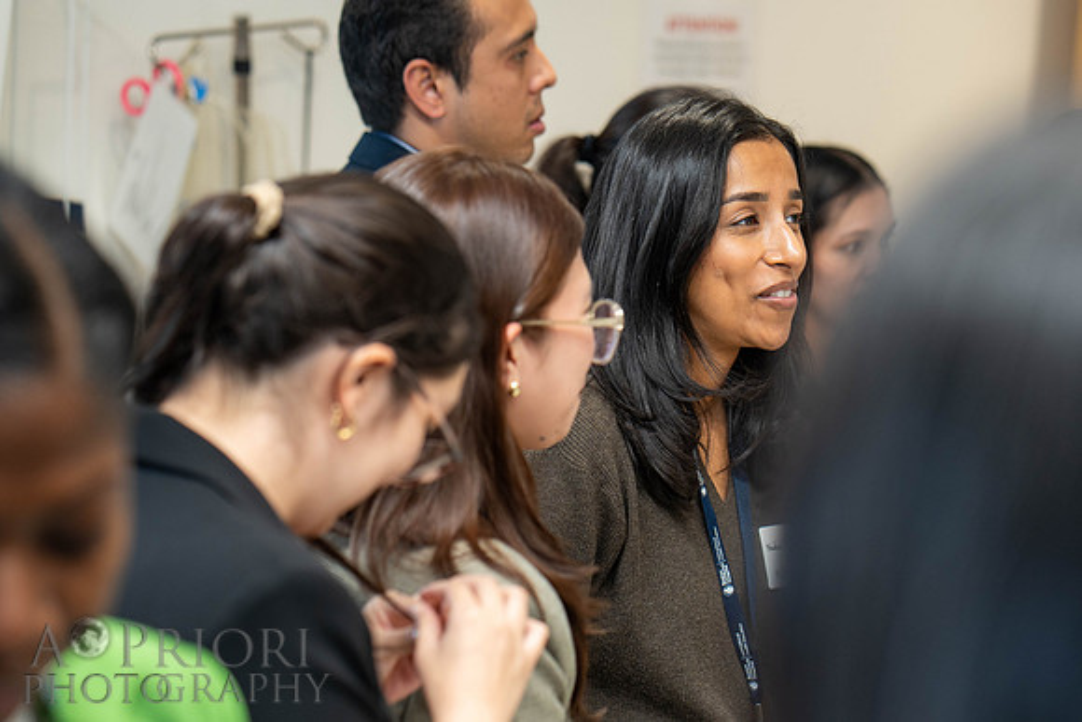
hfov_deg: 18.0
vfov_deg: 12.1
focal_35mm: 113
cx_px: 722
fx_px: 3410
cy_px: 431
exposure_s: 1/125
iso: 640
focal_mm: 85
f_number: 2.8
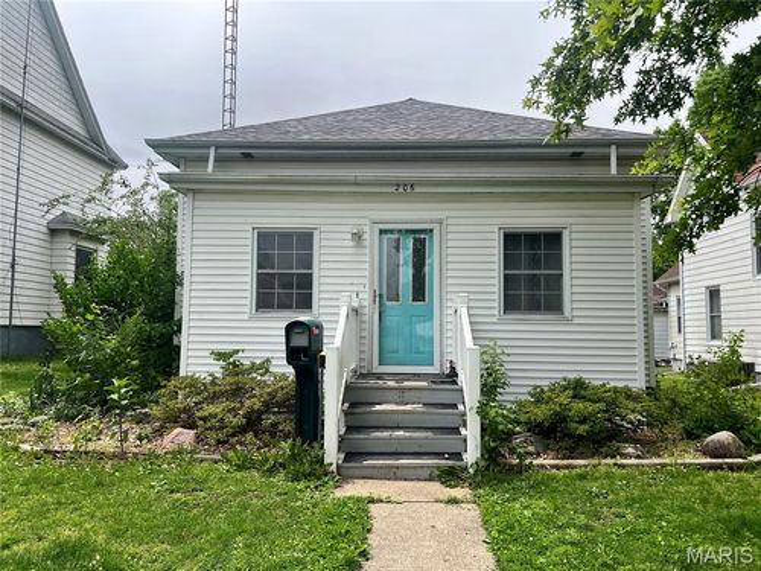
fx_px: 572
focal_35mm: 26
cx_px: 380
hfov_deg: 67.3
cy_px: 286
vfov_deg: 53.1
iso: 50
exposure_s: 1/3704
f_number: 1.5
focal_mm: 5.7
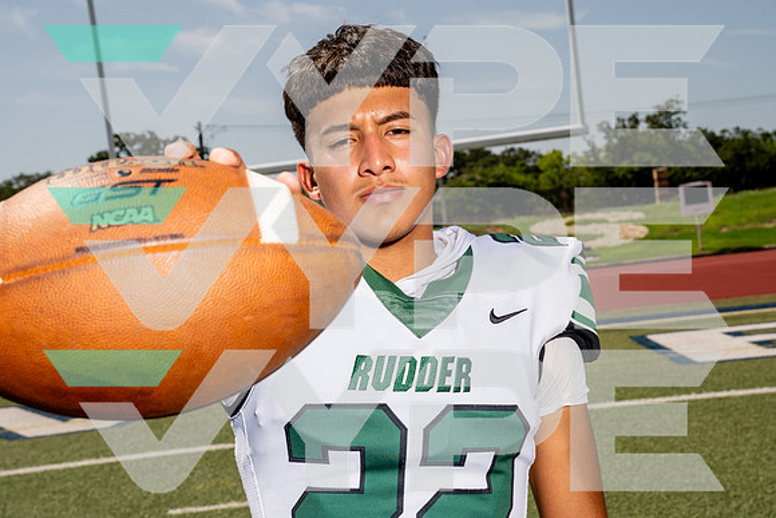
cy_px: 256
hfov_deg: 33.3
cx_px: 384
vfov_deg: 22.6
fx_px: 1297
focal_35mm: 60
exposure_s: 1/250
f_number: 11
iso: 100
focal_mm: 54
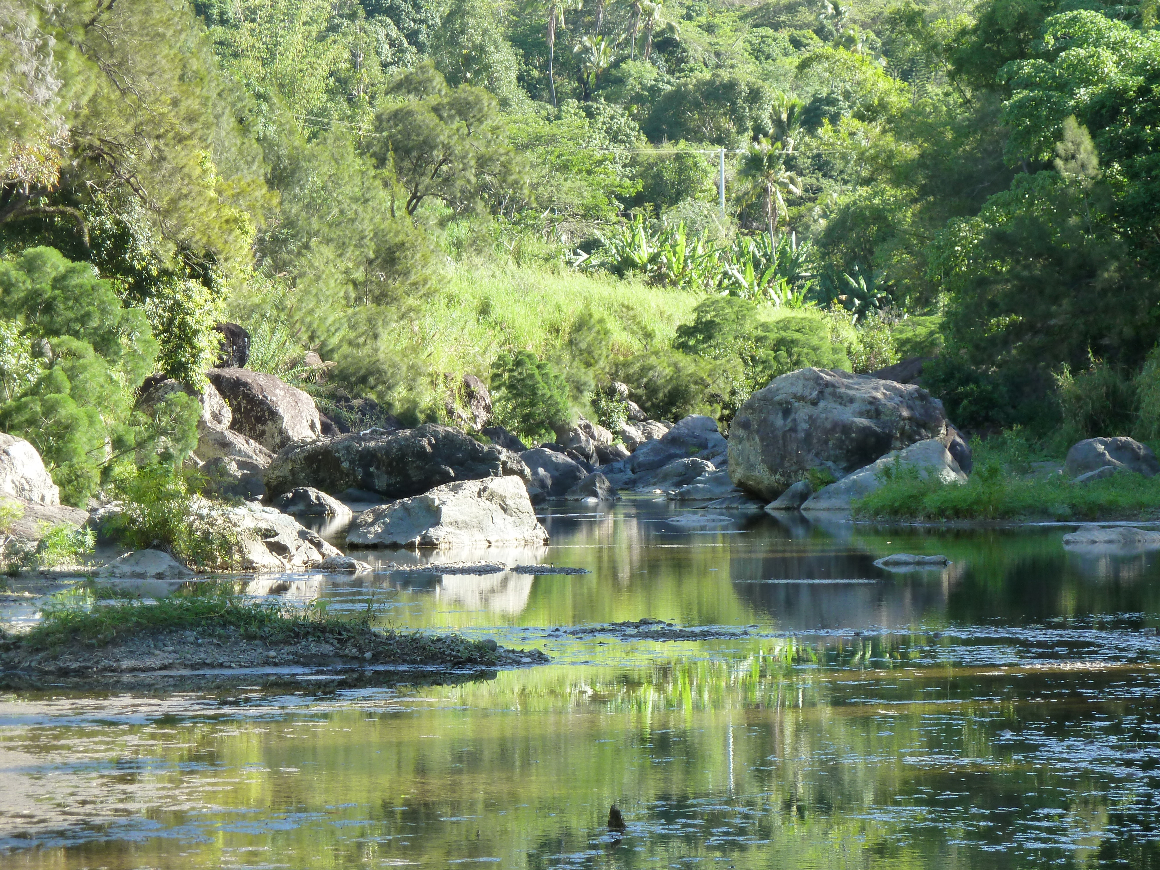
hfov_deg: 14.4
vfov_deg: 10.8
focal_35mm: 137
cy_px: 435
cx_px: 580
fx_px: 4591
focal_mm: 22.5
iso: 125
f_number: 4.5
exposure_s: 1/80
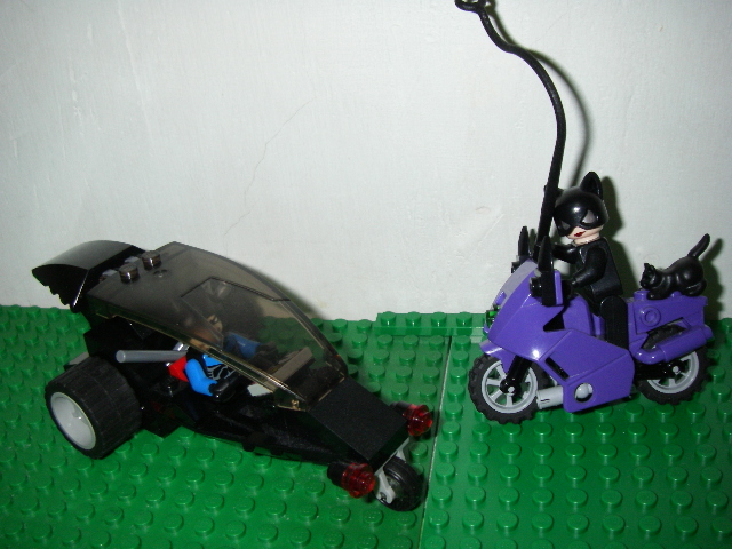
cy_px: 274
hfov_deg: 49.0
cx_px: 366
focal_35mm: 38
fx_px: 804
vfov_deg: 37.7
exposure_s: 1/40
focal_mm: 6.3
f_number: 3.3
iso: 160
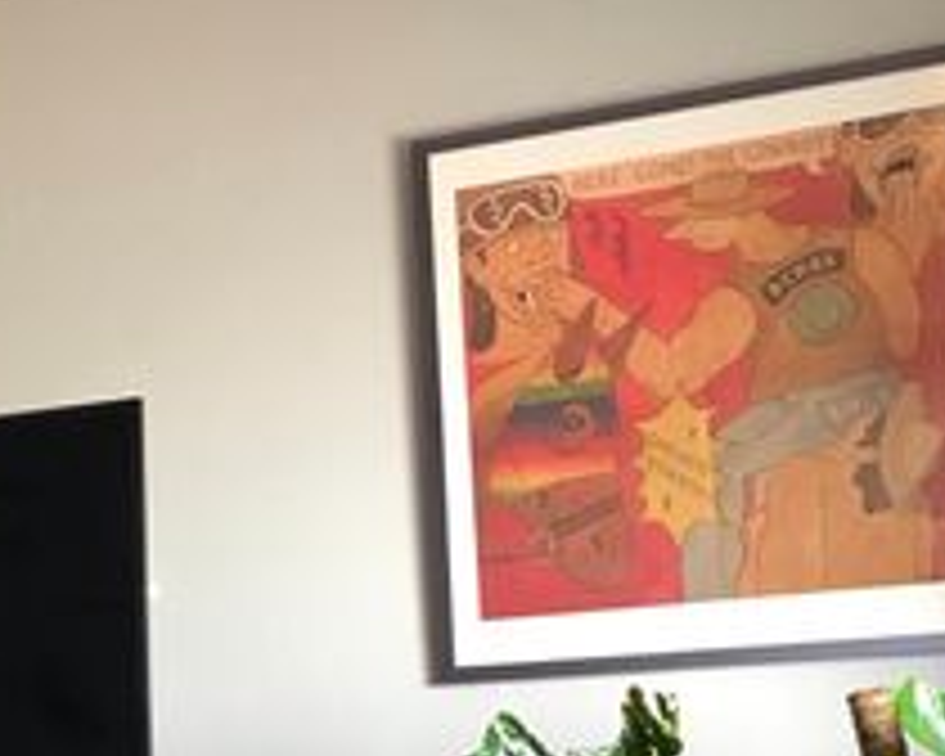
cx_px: -225
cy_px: 765
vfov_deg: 19.1
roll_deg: +0.0
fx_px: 2182
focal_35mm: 78
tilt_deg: +5.6
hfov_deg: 22.3
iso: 40
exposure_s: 1/17
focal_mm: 3.99
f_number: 1.8
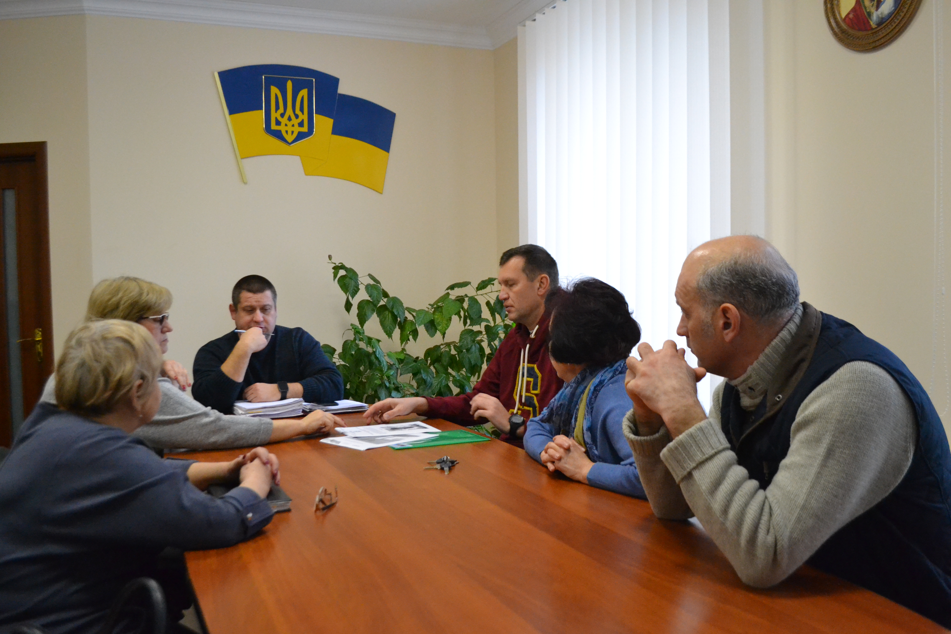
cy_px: 317
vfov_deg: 43.6
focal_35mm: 30
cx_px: 476
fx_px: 792
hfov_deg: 61.9
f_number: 3.8
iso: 3200
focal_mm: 20
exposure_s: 1/160
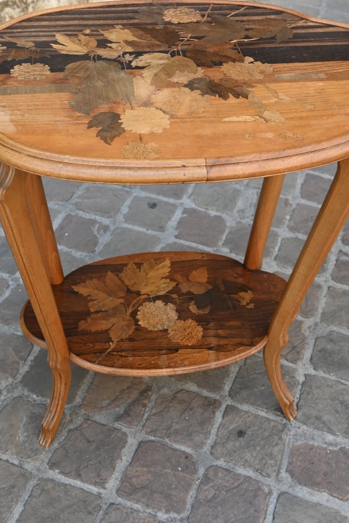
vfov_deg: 42.4
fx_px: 674
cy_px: 281
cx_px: 158
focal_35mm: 46
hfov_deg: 29.0
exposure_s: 1/250
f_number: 4.5
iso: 200
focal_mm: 21.5
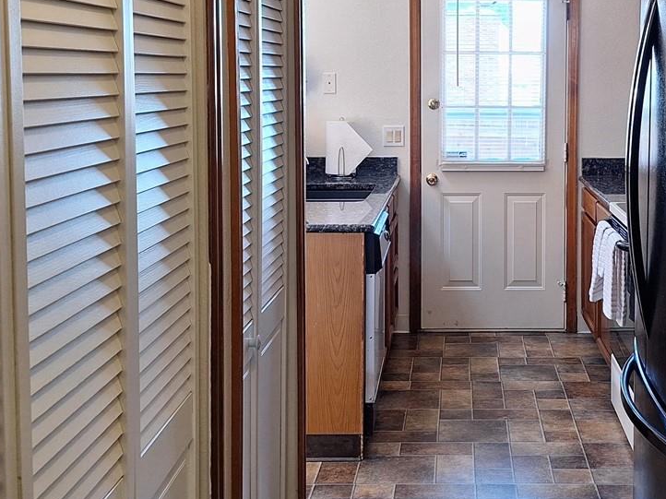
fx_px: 981
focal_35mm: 51
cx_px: 465
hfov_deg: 36.9
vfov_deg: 28.3
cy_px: 150
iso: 80
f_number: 1.8
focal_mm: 5.54
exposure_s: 1/60
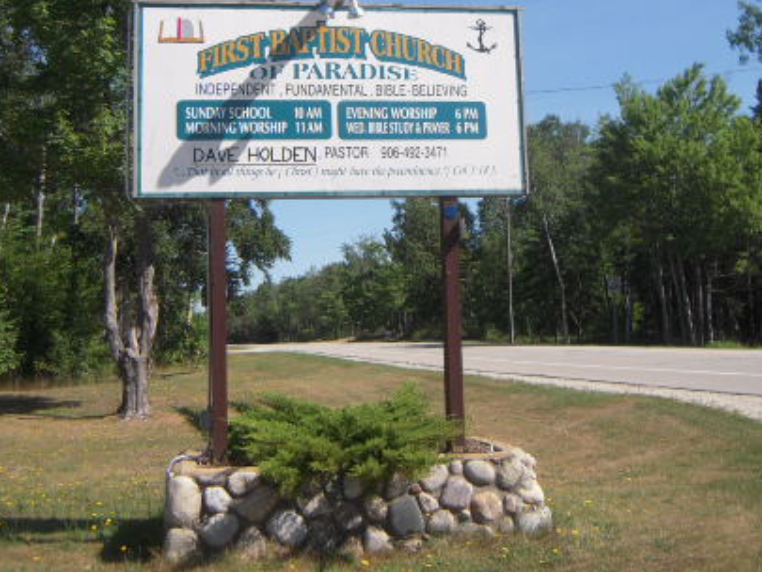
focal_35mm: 49
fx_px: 1079
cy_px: 181
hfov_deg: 38.9
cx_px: 374
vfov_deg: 29.4
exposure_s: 1/400
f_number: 5.6
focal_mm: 5.6
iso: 100
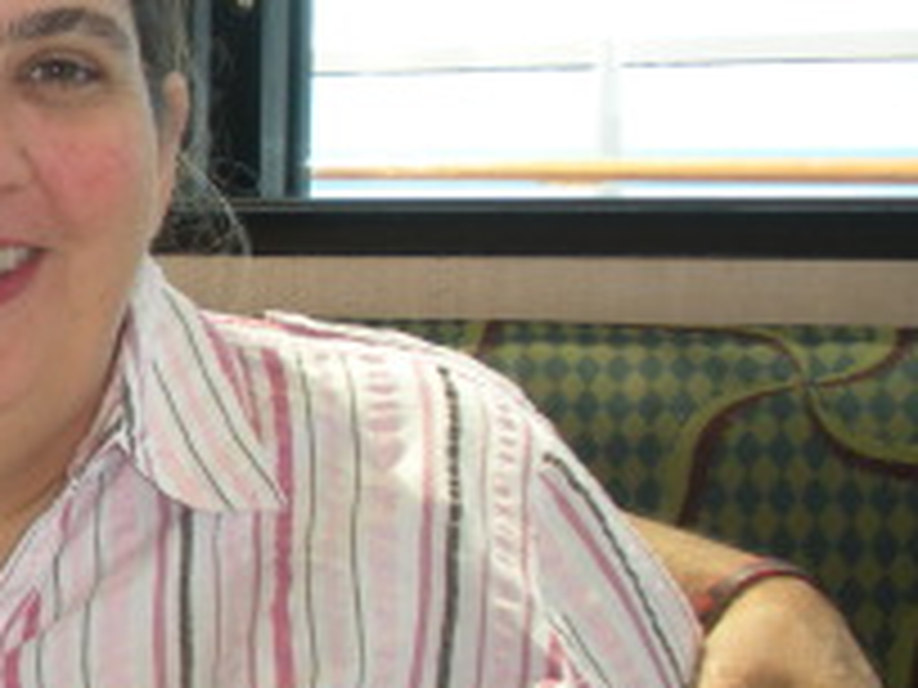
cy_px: 360
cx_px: -513
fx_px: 2997
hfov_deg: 15.8
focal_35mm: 113
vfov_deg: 13.1
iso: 64
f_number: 3.5
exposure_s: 1/72.7
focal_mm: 6.3
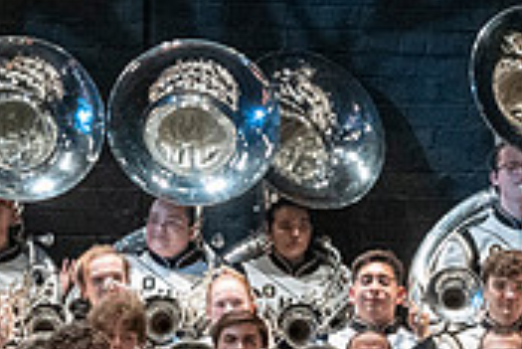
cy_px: 573
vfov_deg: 2.2
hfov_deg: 3.3
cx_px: 543
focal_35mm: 619
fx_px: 8983
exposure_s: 1/500
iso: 4000
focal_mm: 125
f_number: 4
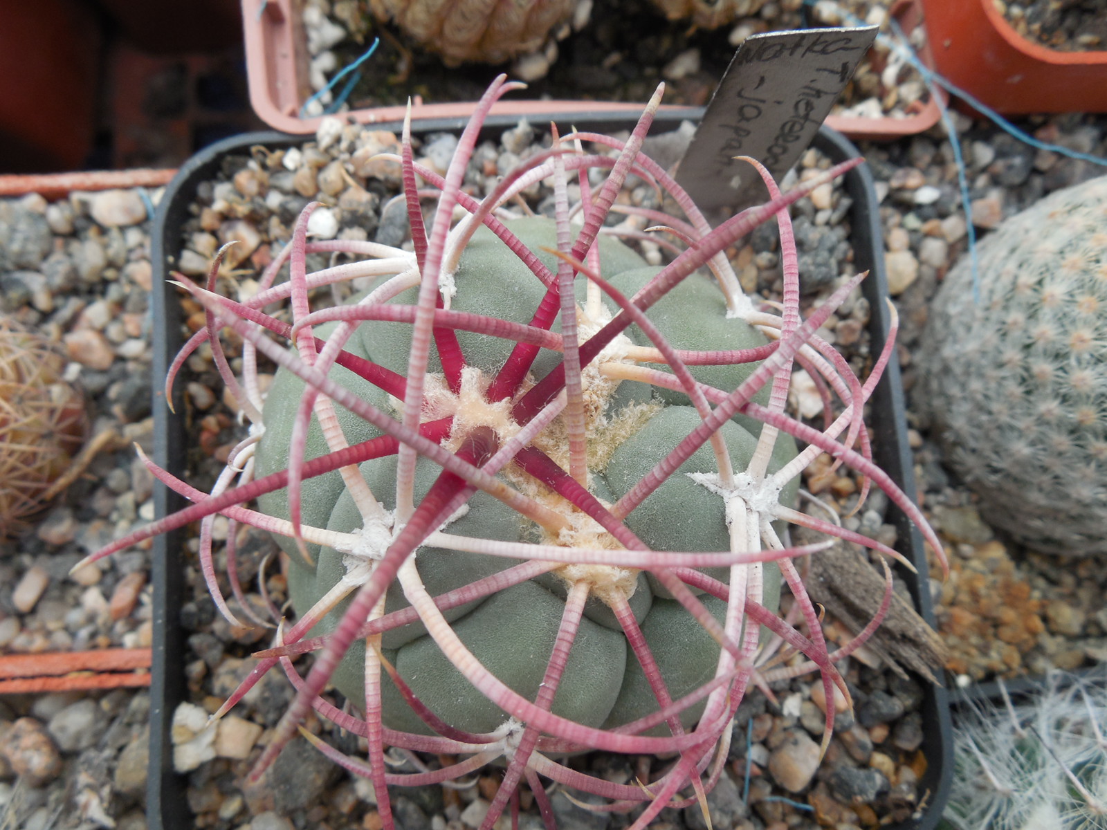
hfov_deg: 58.4
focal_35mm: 31
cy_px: 415
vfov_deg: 45.4
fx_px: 991
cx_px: 554
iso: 125
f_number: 3.6
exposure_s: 1/125
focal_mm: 5.6
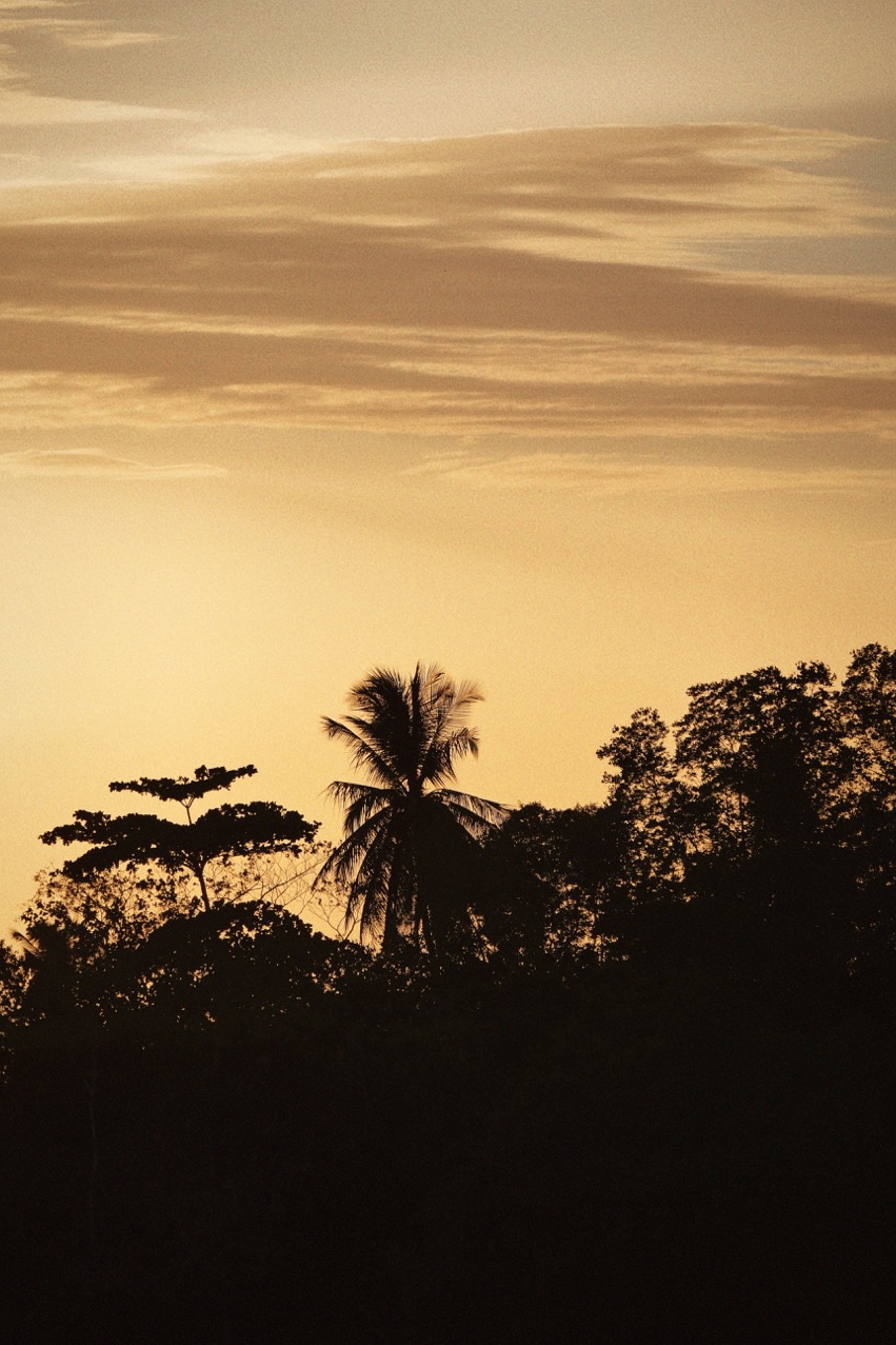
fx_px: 10903
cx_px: 444
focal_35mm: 292
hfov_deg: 4.7
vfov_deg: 7.1
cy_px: 672
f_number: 8
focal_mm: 140
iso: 200
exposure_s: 1/1300
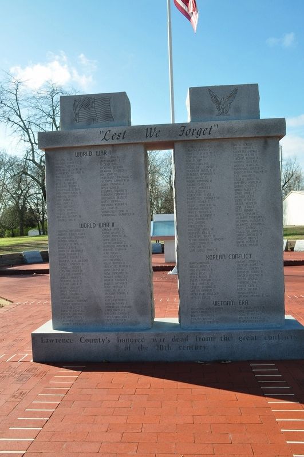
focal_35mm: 30
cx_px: 152
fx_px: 381
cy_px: 228
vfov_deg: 62.0
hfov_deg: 43.5
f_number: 10
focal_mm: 20
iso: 200
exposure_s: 1/200
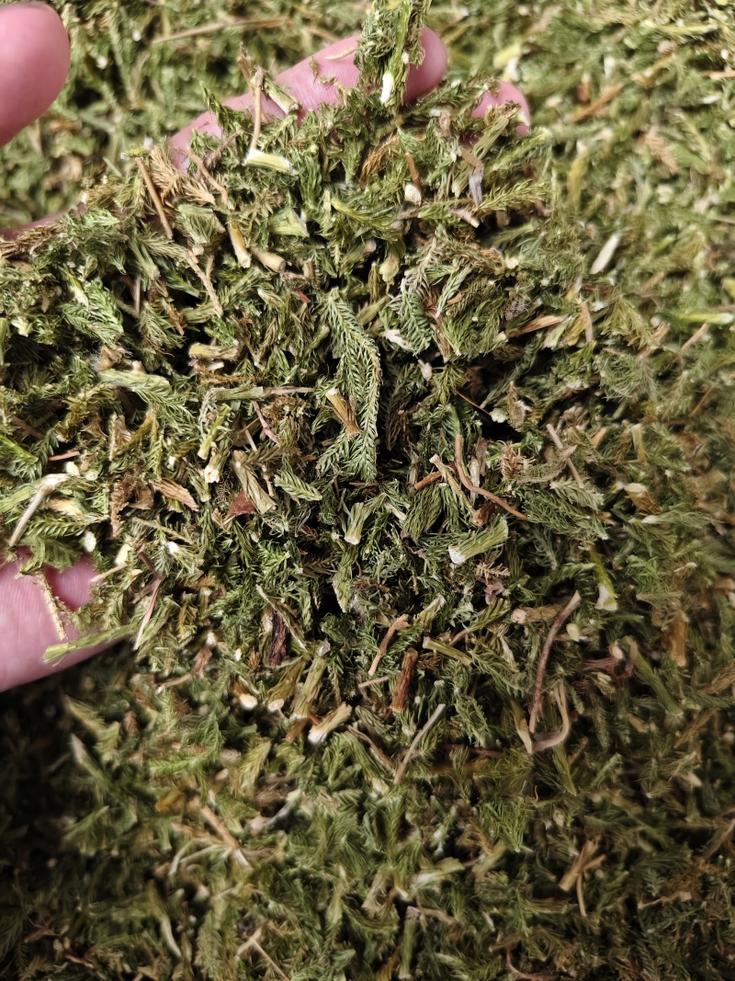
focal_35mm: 23
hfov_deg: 58.9
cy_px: 490
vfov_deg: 73.9
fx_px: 651
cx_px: 368
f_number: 1.88
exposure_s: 1/100
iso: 649
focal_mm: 5.56
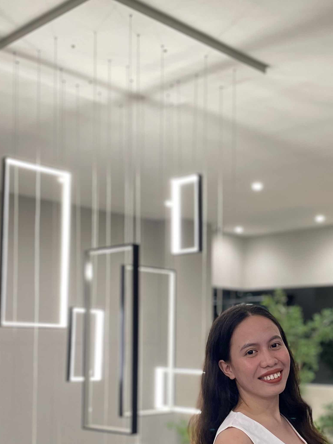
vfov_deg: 36.6
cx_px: 265
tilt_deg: +1.3
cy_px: 335
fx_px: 654
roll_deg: -0.1
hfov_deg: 28.0
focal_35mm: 51
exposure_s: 1/59
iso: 160
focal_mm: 4.2
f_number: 1.6
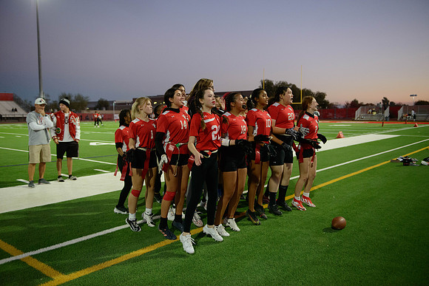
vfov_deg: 41.1
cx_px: 214
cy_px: 143
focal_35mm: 32
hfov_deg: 58.7
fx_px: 381
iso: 3200
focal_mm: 32
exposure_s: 1/640
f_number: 2.8
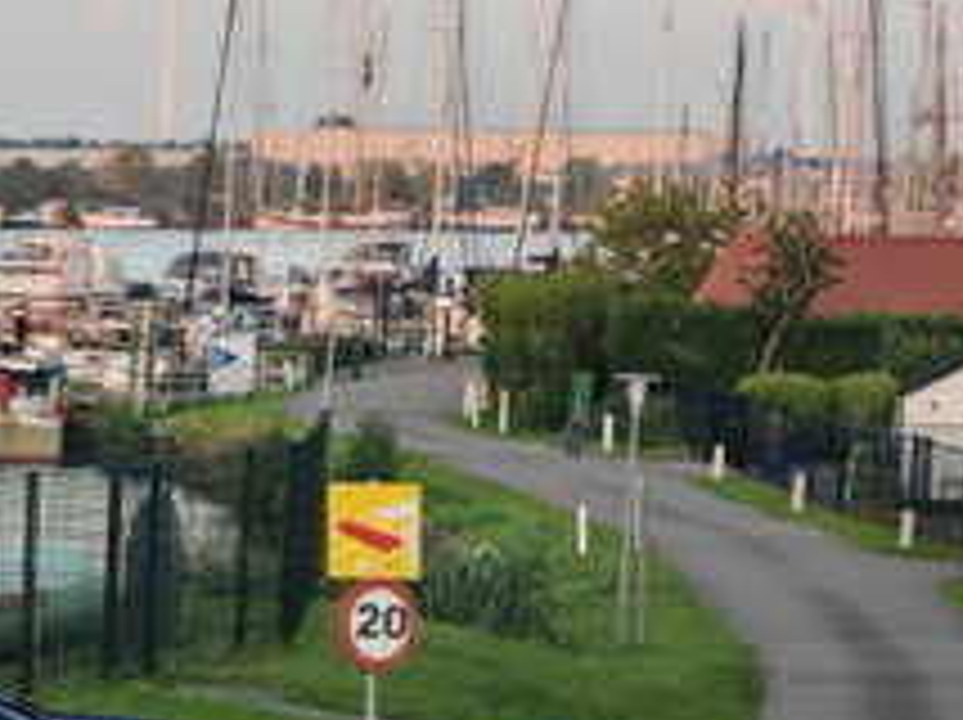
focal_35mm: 187
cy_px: 788
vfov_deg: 7.9
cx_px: -364
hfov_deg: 10.3
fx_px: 5196
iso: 50
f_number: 1.6
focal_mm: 5.4
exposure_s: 1/110
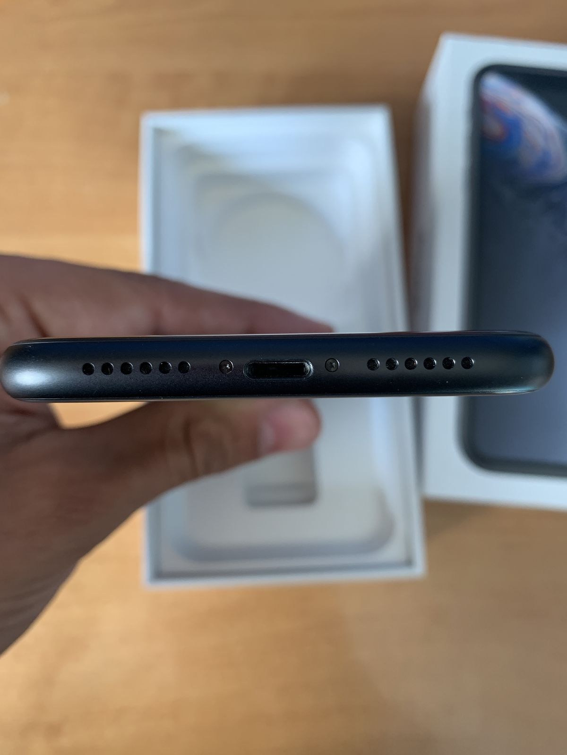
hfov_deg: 53.1
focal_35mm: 26
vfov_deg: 67.3
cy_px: 378
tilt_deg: -79.0
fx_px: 568
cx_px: 284
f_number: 1.8
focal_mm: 4.25
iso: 125
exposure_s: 1/60
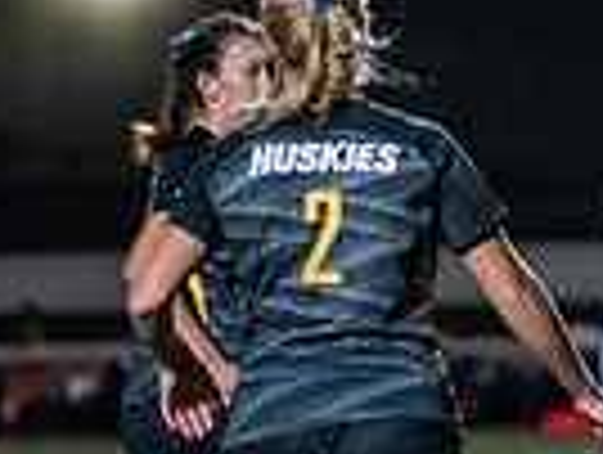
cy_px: 537
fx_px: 14484
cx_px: 1134
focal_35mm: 830
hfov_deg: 2.4
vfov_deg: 1.8
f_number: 2.8
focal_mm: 200
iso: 8000
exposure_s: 1/1250
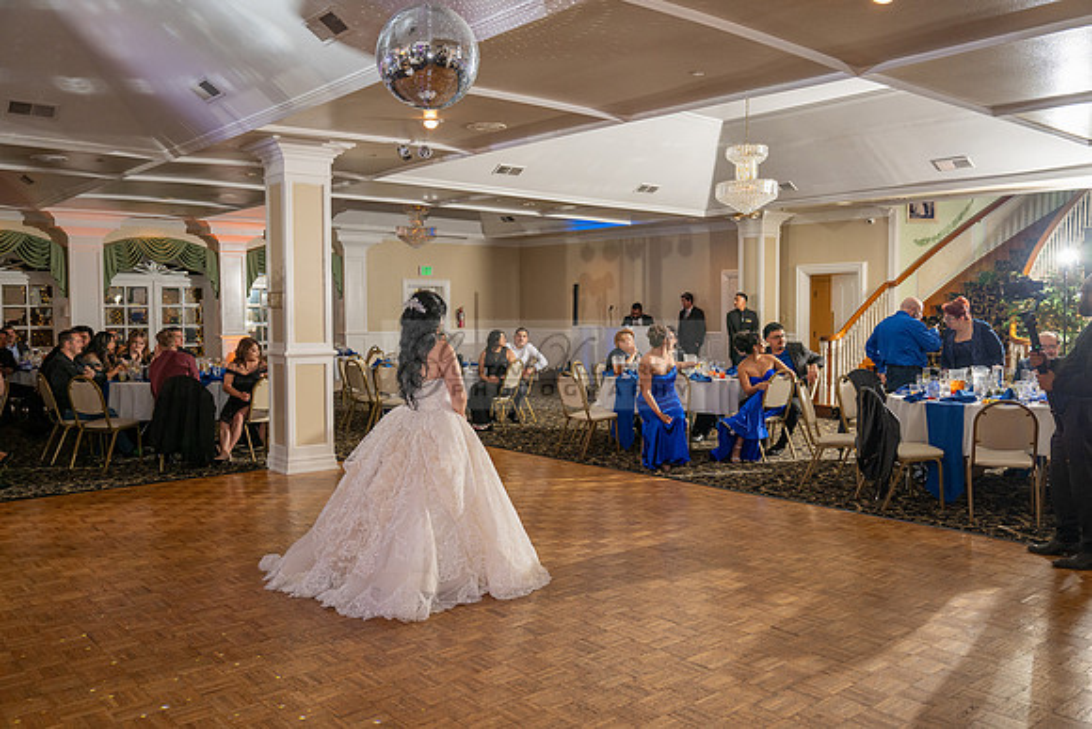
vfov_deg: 43.0
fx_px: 925
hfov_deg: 61.1
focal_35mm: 30
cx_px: 546
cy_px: 364
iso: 640
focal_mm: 30.5
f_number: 3.2
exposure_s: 1/160
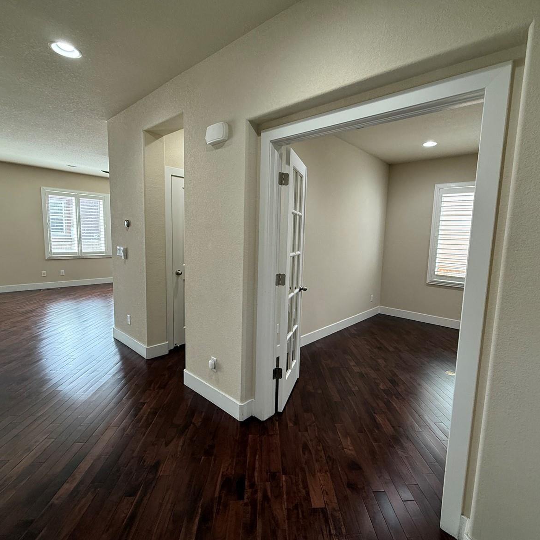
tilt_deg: -6.3
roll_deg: -1.7
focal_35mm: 17
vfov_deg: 84.0
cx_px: 288
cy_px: 270
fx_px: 300
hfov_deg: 83.9
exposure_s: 1/120
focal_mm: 2.22
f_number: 2.2
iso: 200
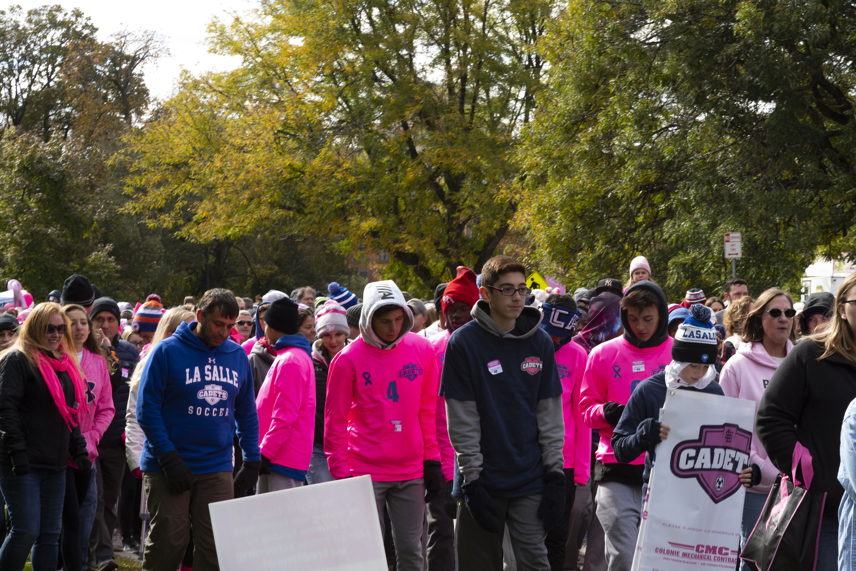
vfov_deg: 11.7
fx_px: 2782
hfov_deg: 17.5
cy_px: 369
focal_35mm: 117
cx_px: 556
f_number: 16
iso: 500
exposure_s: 1/100
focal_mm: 85
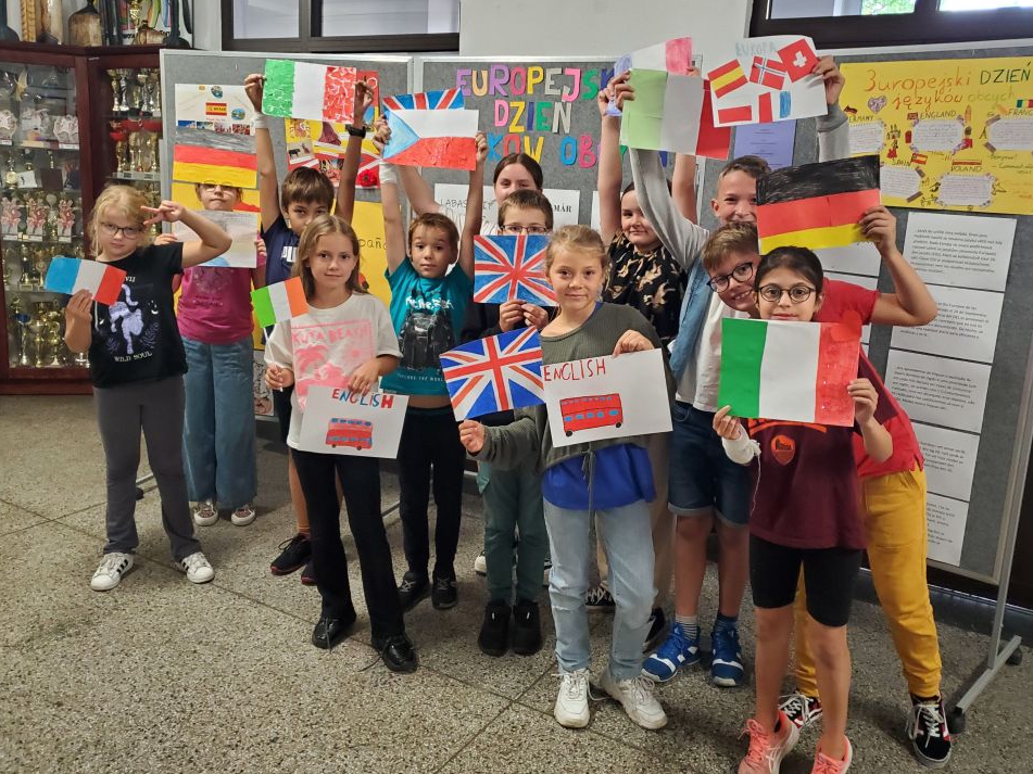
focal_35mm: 28
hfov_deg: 63.4
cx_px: 544
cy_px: 380
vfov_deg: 49.7
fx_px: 835
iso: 400
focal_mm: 4.3
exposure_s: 1/50
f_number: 1.5
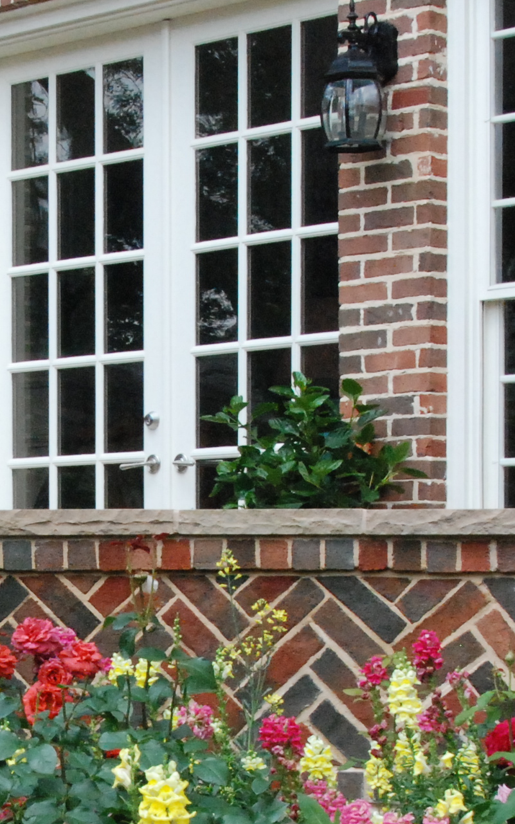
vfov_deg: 18.5
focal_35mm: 111
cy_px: 717
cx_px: 62
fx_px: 2492
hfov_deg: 11.7
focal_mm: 24
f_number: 13
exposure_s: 1/640
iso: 1600
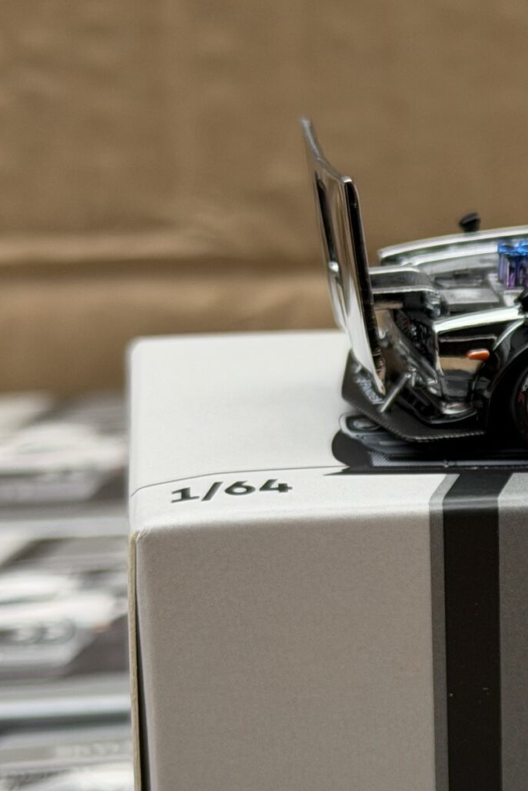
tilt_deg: -23.7
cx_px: 679
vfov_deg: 16.3
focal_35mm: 125
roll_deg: +0.4
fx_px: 2748
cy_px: 564
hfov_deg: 10.7
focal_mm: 6.76
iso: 64
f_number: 1.78
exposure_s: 1/223
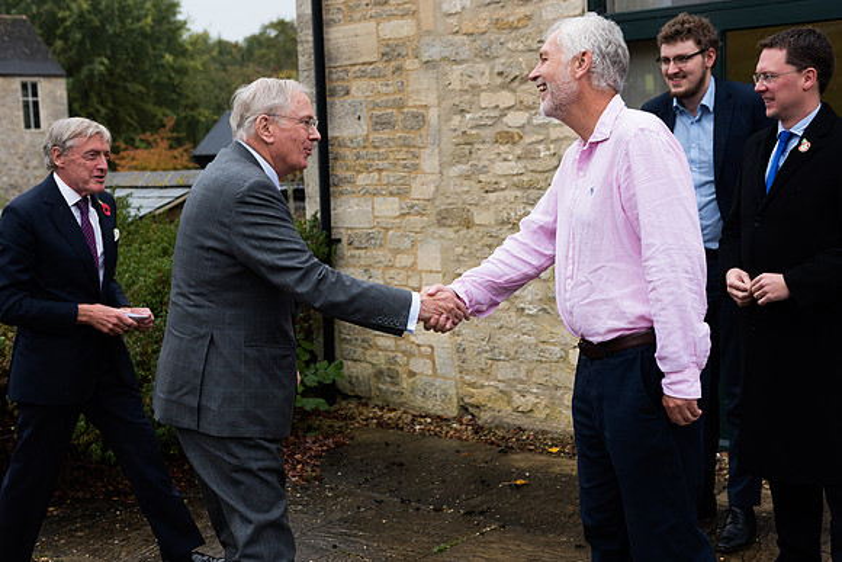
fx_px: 1123
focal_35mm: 48
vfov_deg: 28.1
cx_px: 421
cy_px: 281
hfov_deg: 41.1
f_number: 4.5
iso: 400
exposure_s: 1/500
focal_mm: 48
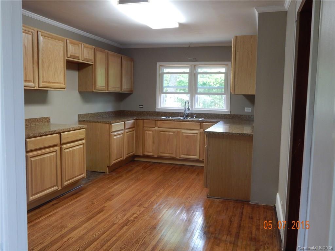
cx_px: 168
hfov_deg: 58.4
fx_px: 300
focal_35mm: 31
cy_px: 126
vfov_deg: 45.4
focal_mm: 5.6
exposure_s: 1/30
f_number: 3.2
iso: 220
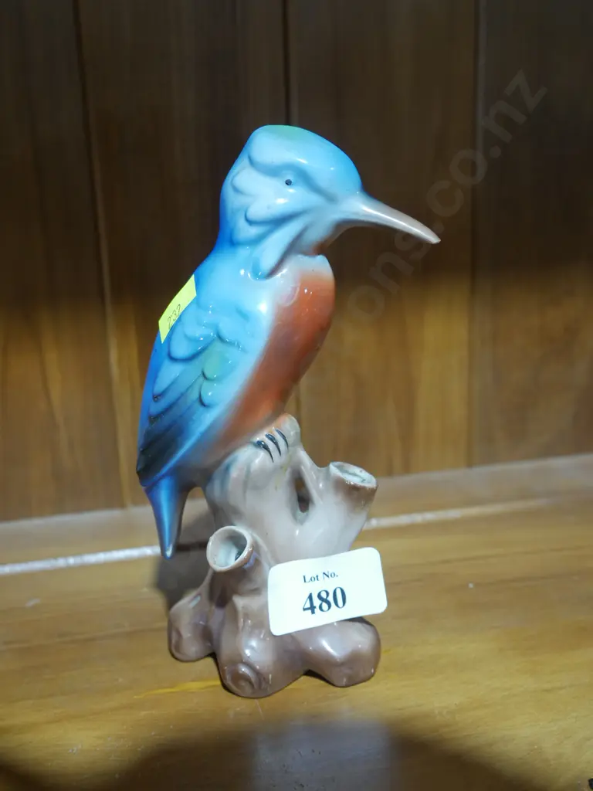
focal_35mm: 40
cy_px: 396
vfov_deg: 46.8
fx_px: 914
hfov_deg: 36.0
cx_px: 296
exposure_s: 1/60
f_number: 4.5
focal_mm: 20
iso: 1250
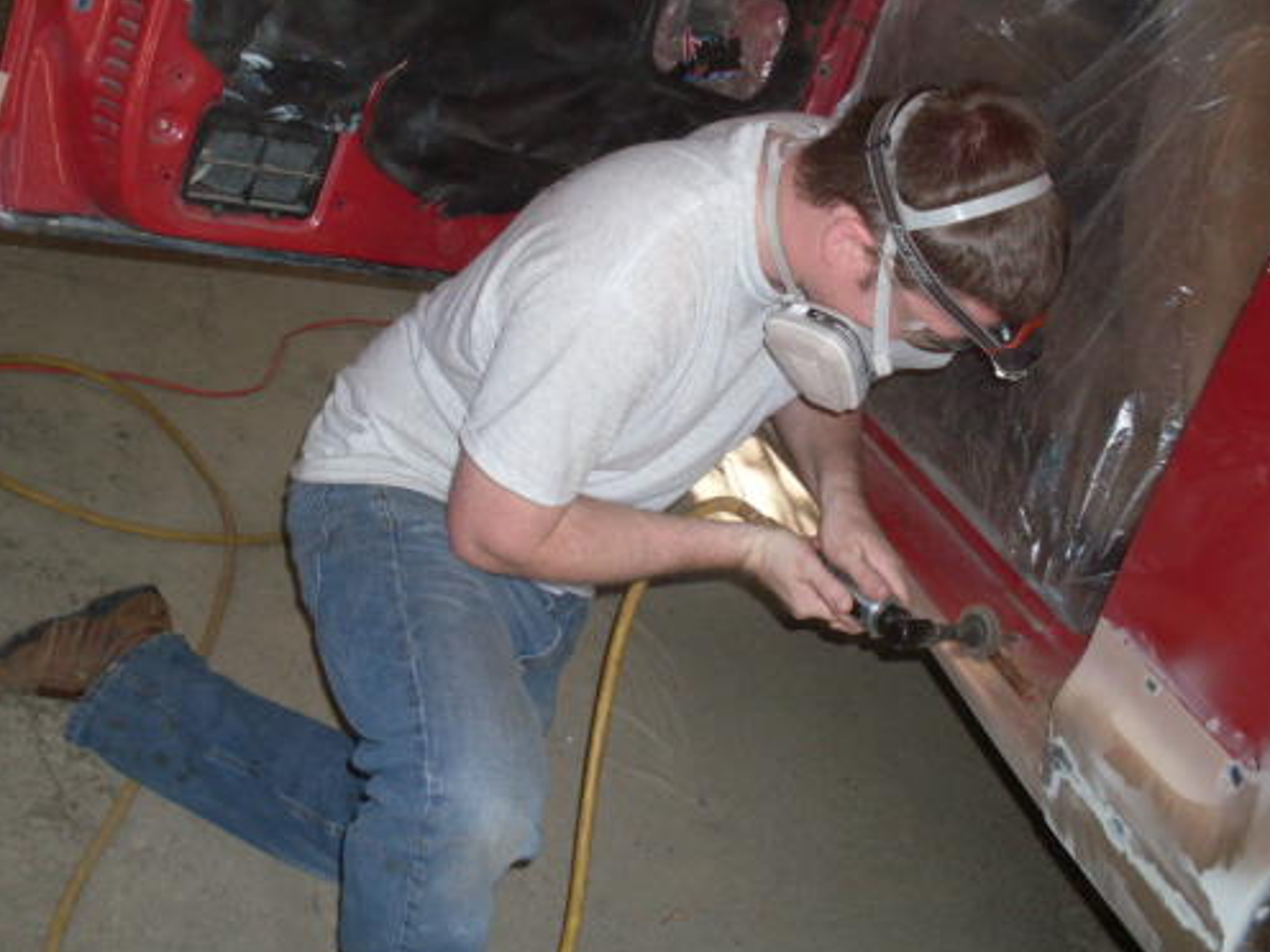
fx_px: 1688
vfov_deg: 31.4
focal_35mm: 46
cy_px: 392
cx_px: 581
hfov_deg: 41.2
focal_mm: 6.3
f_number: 2.8
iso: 100
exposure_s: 1/45
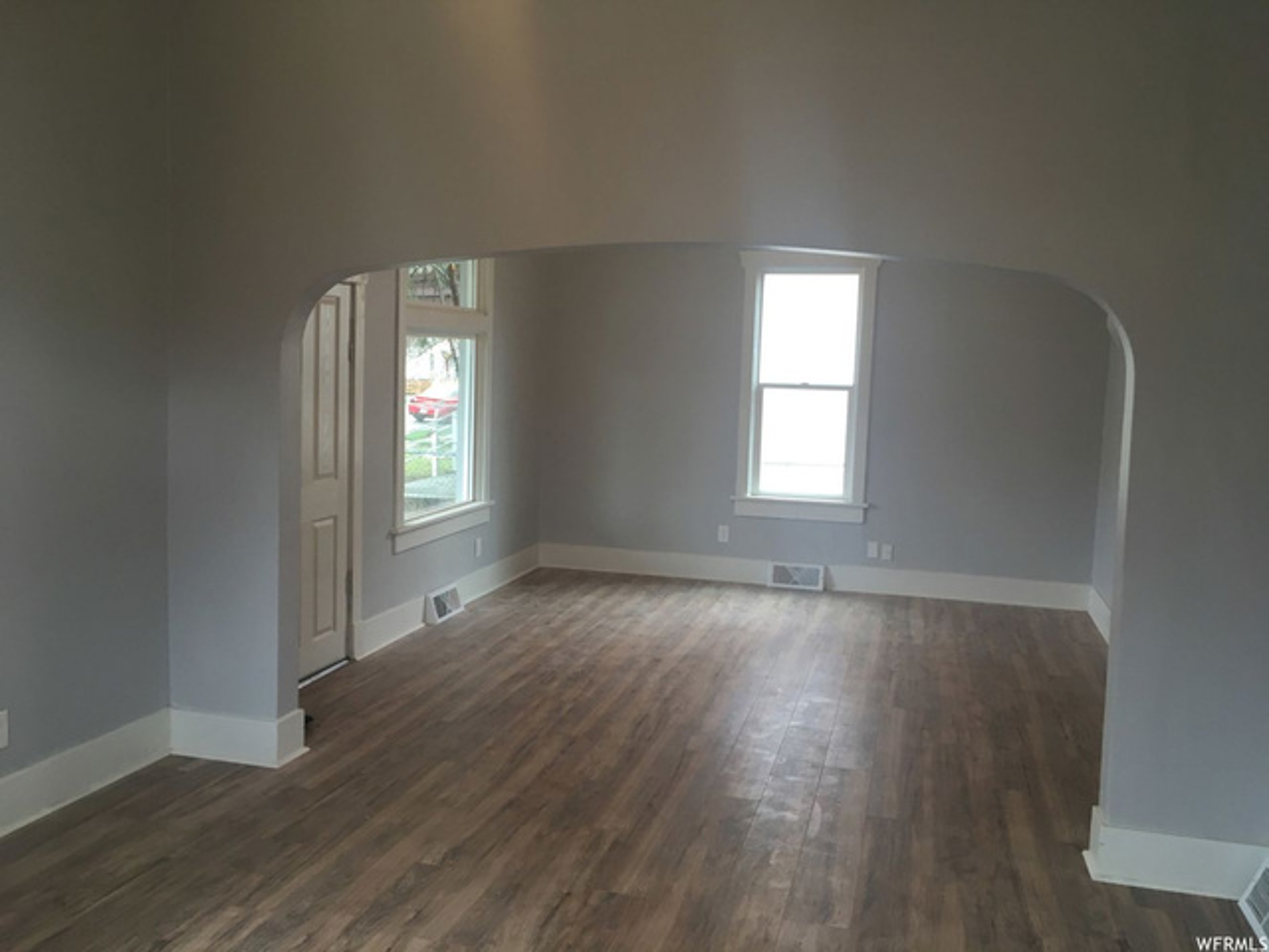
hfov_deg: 61.7
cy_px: 476
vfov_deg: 48.2
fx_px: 1063
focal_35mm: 29
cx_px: 634
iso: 64
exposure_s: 1/30
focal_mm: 4.15
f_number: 2.2
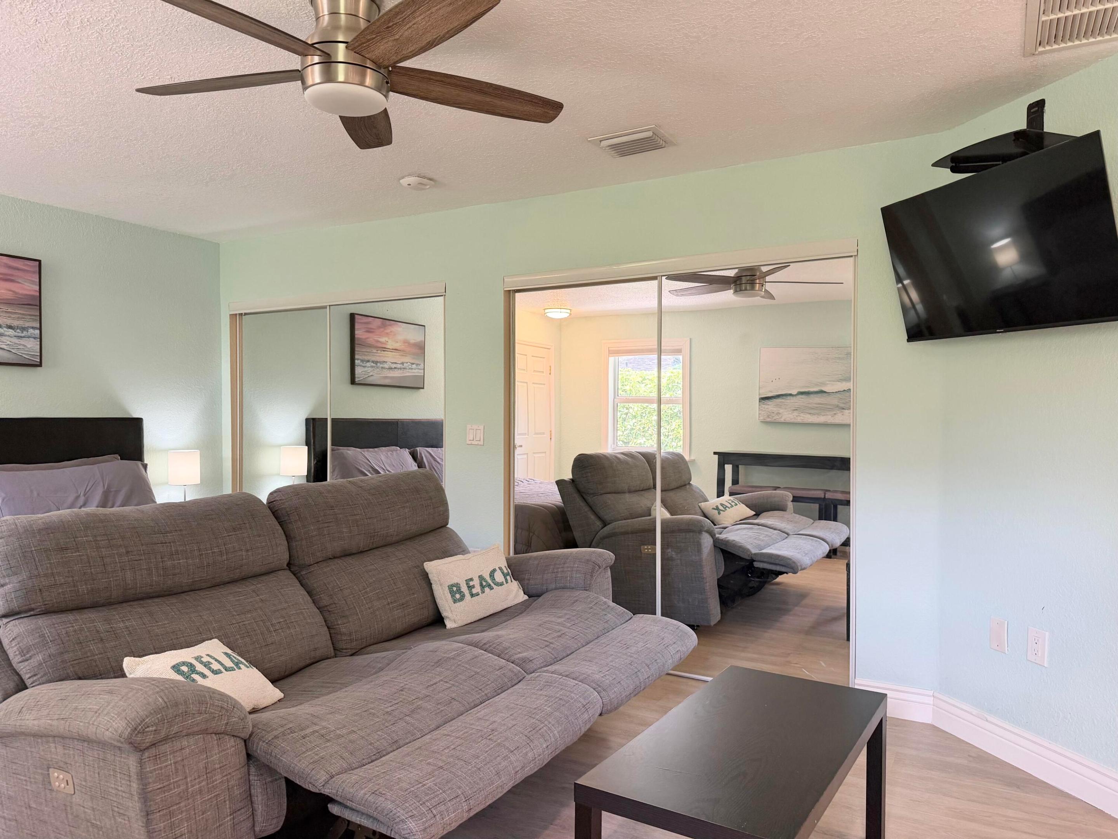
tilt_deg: -1.4
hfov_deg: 71.6
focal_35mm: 24
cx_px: 559
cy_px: 420
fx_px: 775
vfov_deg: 56.8
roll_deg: +0.2
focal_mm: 6.76
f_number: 1.78
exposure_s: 1/120
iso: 250
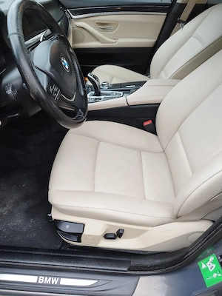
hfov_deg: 56.8
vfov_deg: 71.6
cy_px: 148
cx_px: 111
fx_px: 205
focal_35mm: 24
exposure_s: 1/50
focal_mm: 5.89
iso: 110
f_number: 1.89
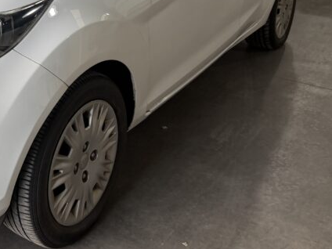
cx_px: 9
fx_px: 556
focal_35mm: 58
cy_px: 15
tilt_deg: -16.7
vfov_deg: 24.4
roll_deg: +2.3
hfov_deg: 31.1
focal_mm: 6.76
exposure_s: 1/121
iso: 100
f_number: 1.78
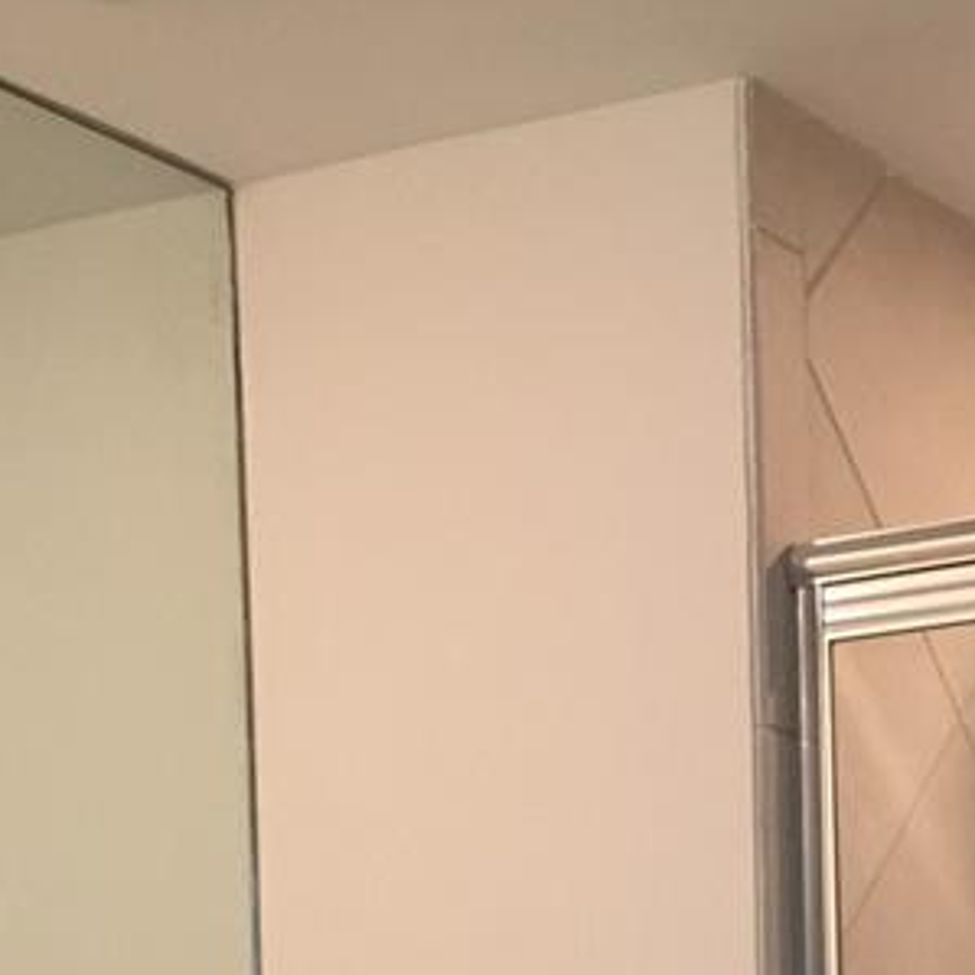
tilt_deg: +2.0
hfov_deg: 16.4
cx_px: 1050
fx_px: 3282
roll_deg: +1.7
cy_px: 1298
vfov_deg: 16.0
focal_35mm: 103
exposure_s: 1/15
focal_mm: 4.15
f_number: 2.2
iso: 50
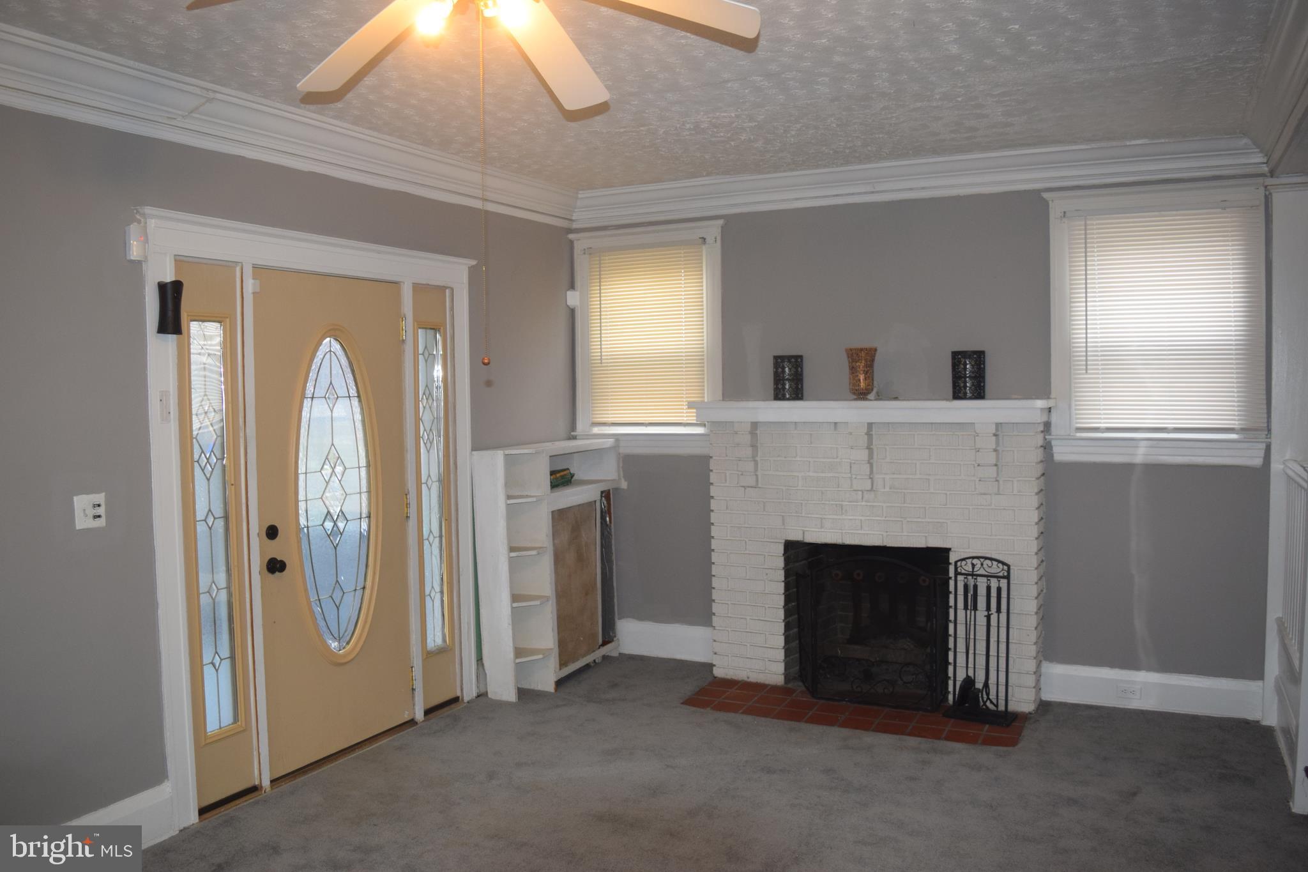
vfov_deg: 36.9
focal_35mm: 36
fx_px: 1308
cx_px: 654
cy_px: 436
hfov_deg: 53.1
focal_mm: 24
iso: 800
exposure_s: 1/100
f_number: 5
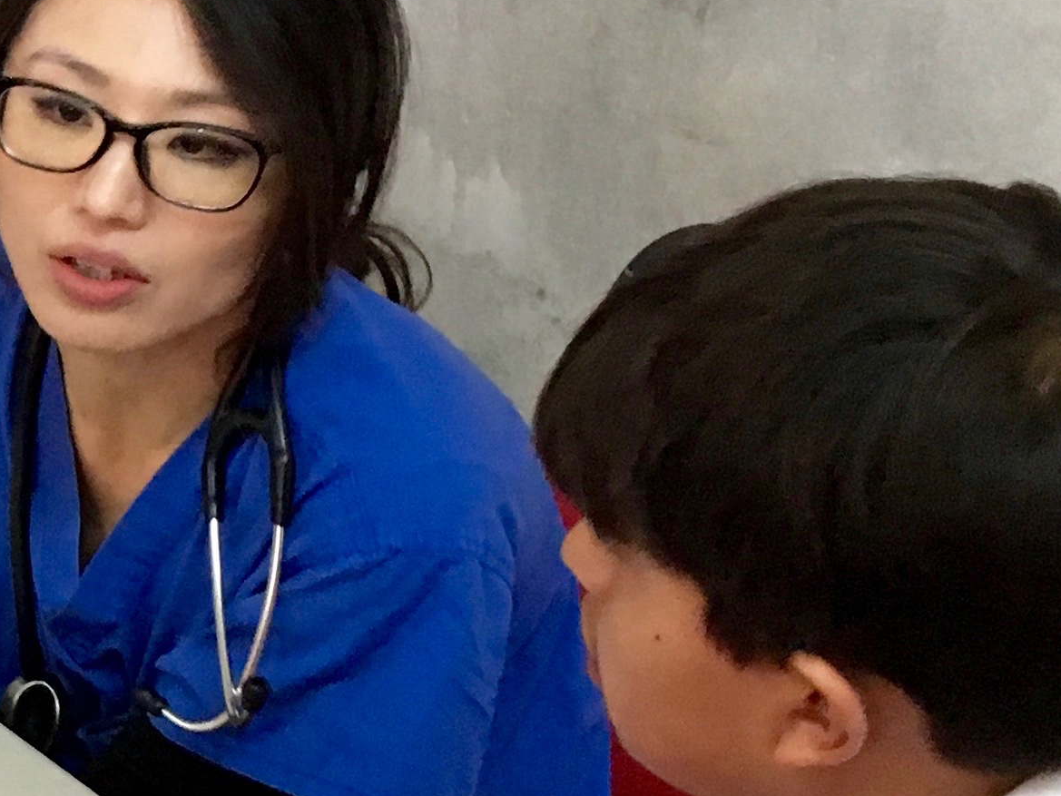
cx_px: -700
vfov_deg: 14.8
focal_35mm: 100
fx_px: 3065
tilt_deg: -18.4
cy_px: 371
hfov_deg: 17.0
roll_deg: +4.3
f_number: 2.2
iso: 200
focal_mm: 4.15
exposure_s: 1/30
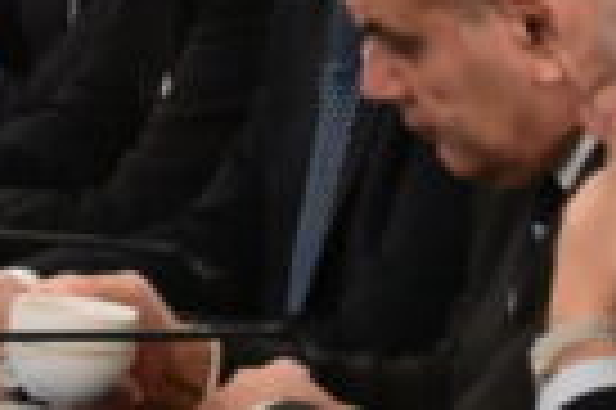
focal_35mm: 525
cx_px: -193
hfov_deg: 3.9
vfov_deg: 2.6
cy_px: -142
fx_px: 8973
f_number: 7.1
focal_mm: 70
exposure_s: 1/500
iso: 10000
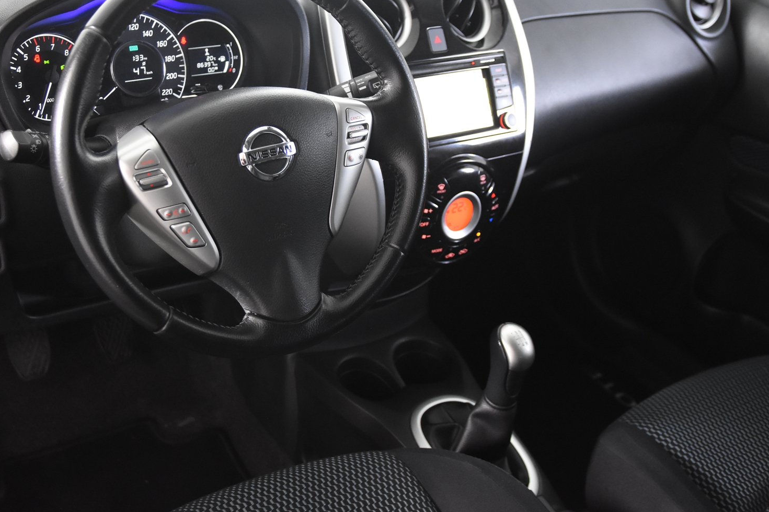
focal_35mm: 47
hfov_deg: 41.6
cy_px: 215
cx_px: 290
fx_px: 1004
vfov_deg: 28.6
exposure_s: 1/40
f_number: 3
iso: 2500
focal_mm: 24
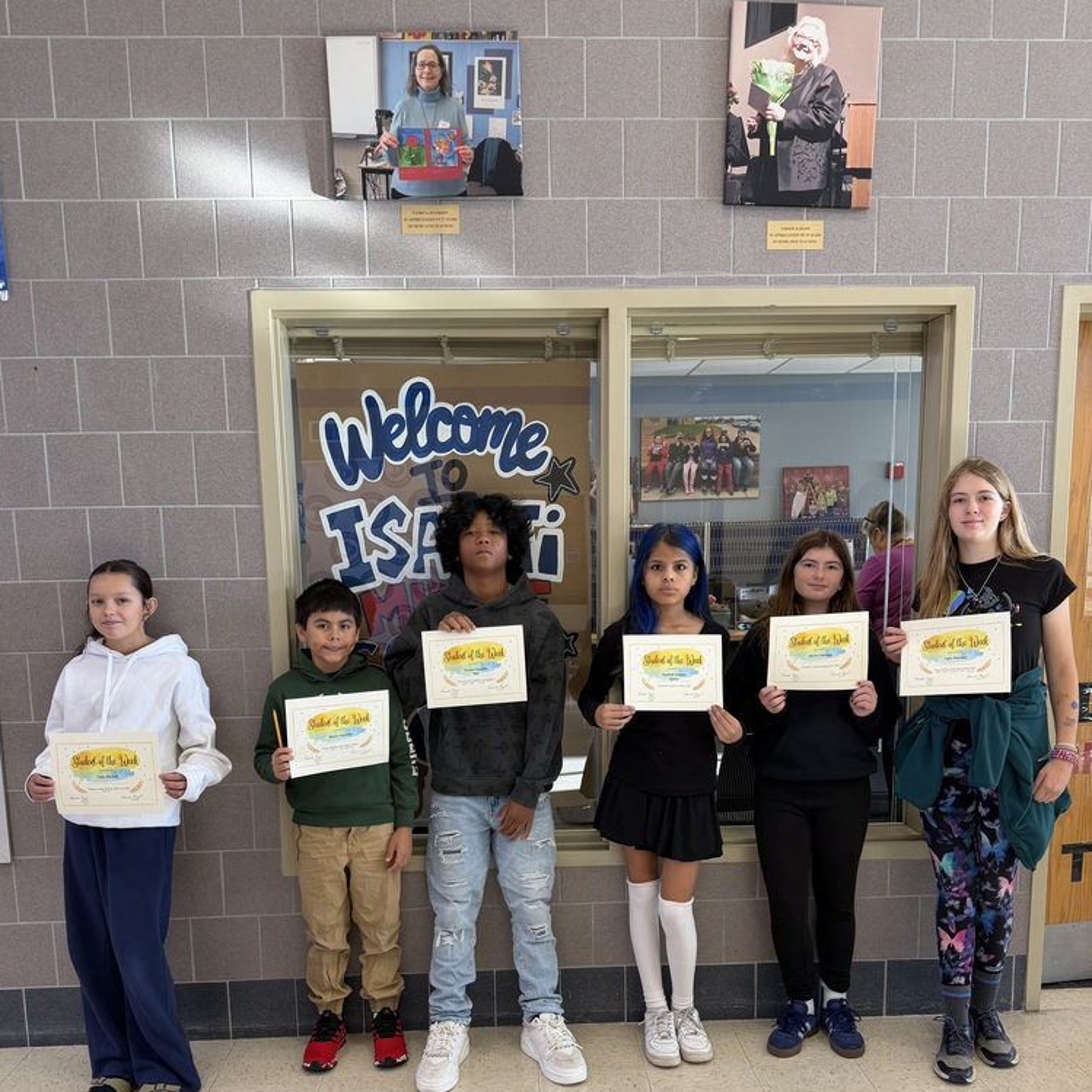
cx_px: 534
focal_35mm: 29
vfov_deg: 54.7
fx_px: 1035
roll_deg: +0.7
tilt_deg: -9.2
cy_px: 713
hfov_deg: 55.6
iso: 125
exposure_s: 1/60
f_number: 1.78
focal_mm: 6.76
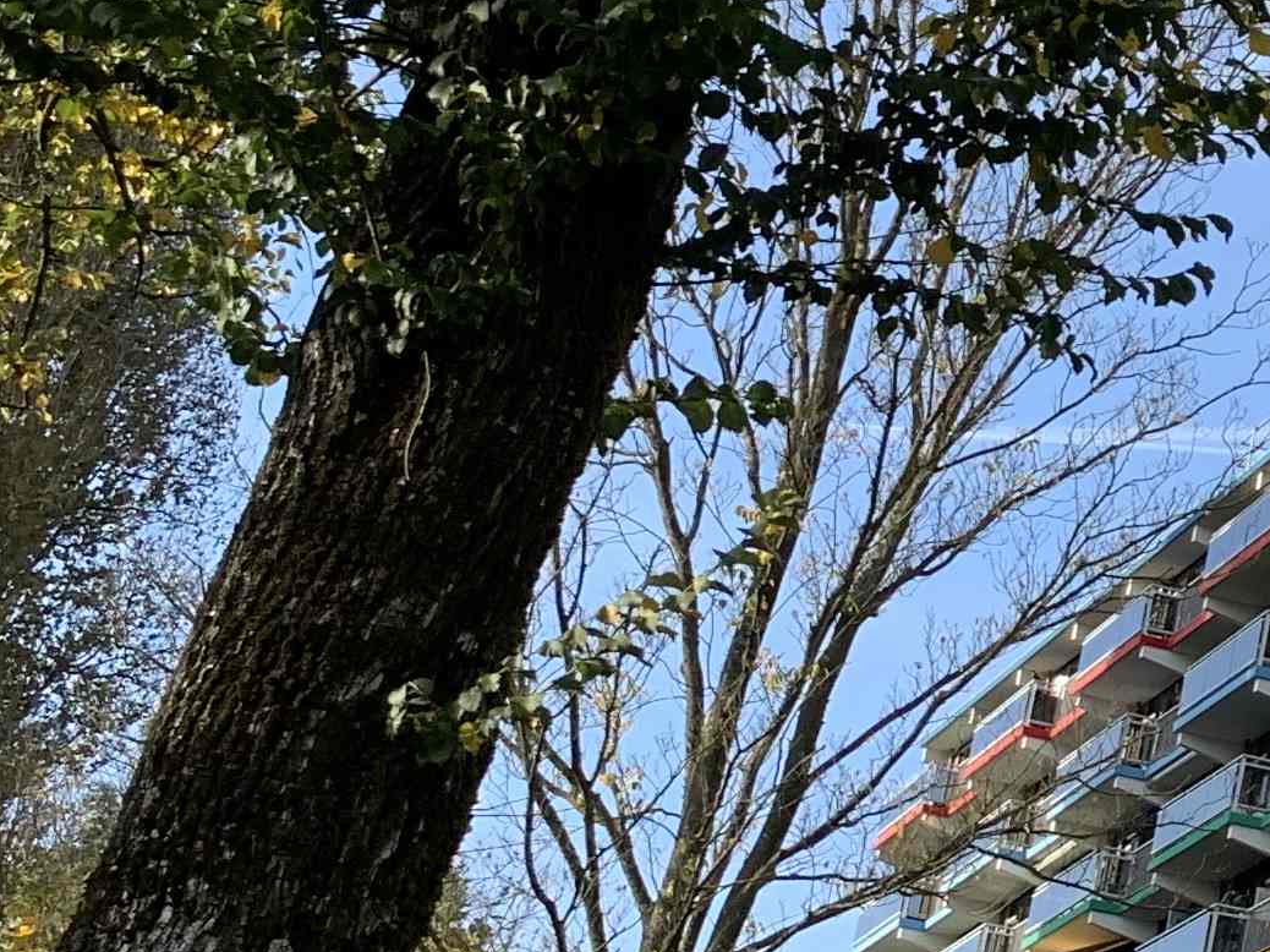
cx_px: 2249
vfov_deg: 14.6
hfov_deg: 16.5
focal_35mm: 101
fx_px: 3705
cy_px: 359
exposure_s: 1/749
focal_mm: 4.25
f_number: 1.8
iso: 25
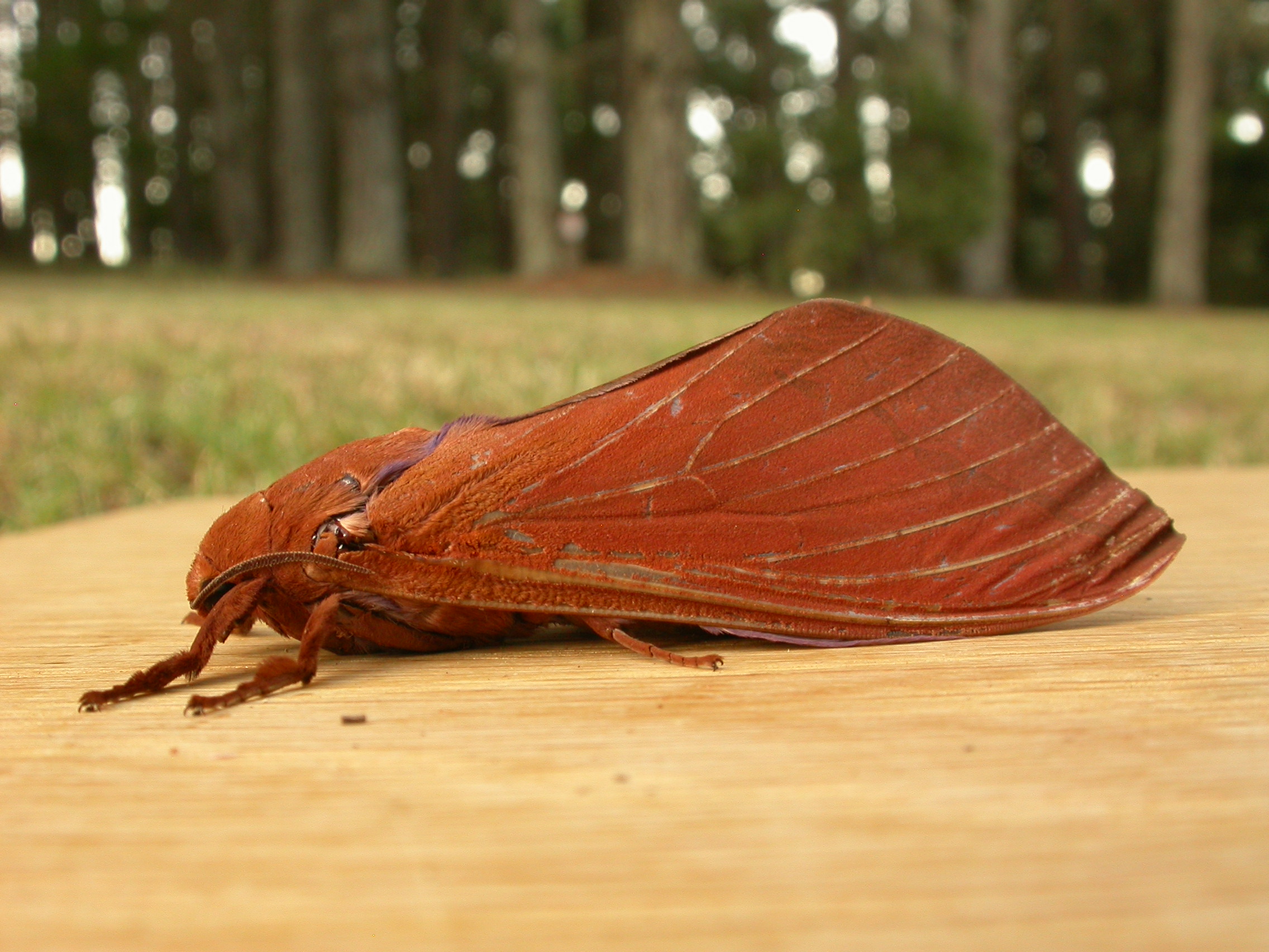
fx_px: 1686
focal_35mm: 46
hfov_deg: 41.2
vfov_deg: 31.5
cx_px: 634
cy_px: 476
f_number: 5.7
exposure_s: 1/9.5
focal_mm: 9.6
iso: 100
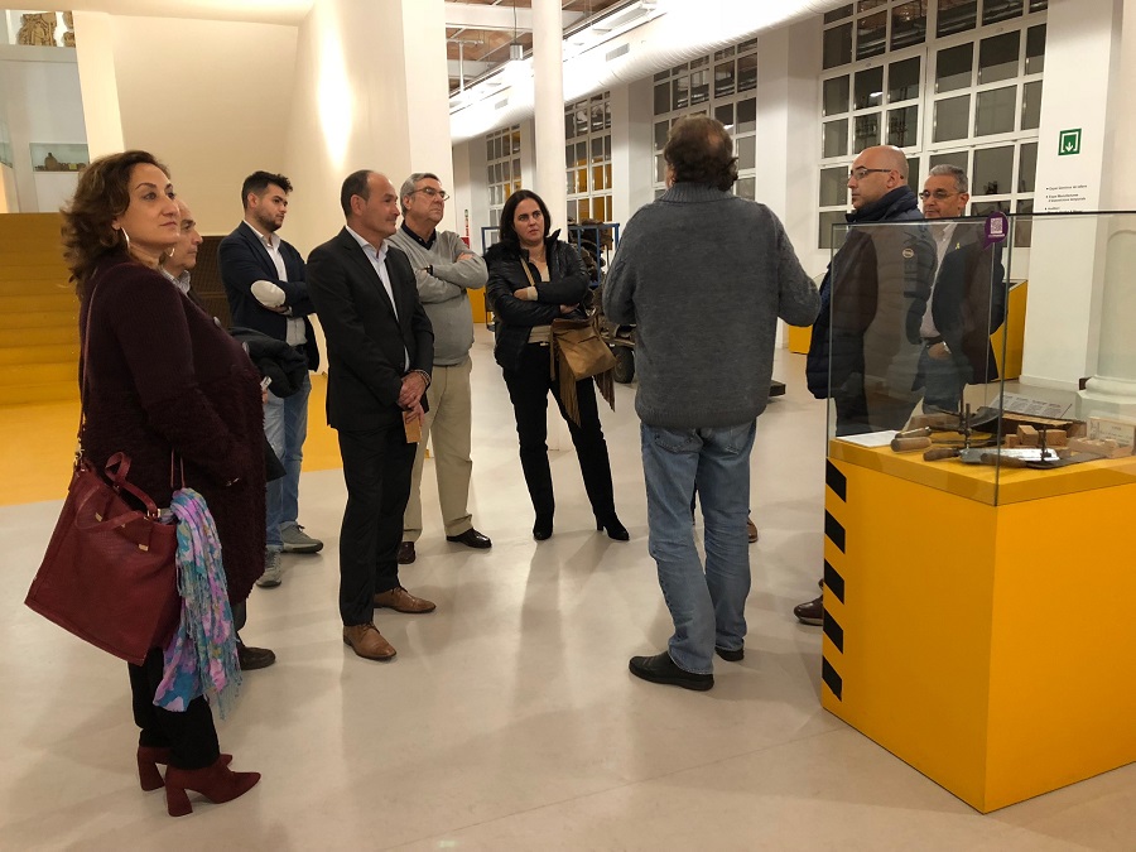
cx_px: 568
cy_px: 426
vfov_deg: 49.7
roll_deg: +1.2
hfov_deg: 63.4
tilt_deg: -10.0
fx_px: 919
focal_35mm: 28
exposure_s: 1/9
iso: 100
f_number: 1.8
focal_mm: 3.99
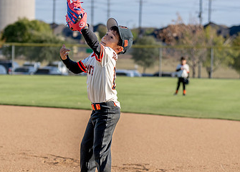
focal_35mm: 157
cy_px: 131
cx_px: 93
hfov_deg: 12.8
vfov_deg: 9.1
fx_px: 1070
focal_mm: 70
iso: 100
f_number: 2.8
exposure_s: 1/2000
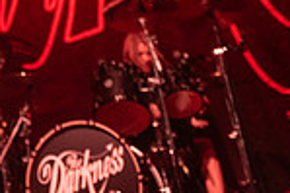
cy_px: -253
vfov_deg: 10.6
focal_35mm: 112
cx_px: -84
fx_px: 901
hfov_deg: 17.2
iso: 2500
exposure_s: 1/250
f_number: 3.2
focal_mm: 24
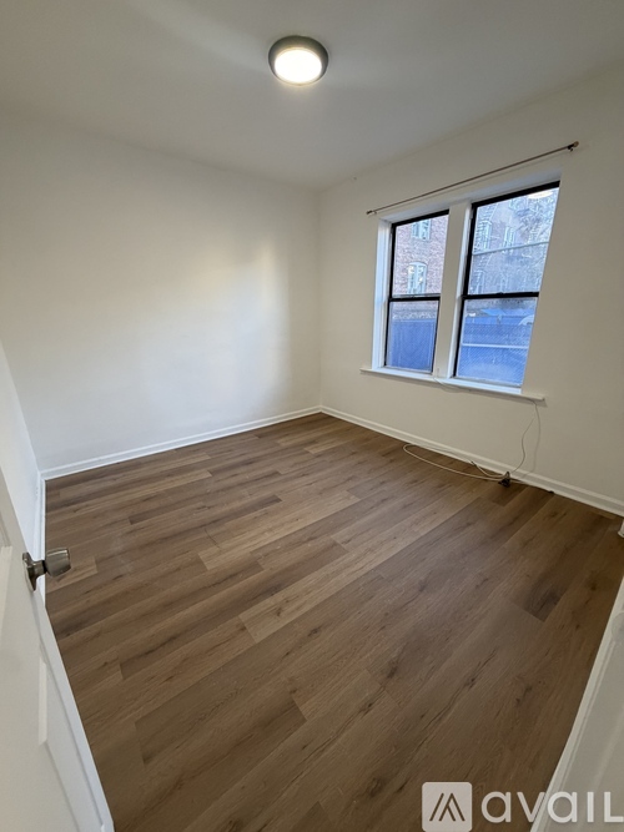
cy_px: 416
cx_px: 312
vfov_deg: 102.1
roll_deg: +1.0
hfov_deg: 85.7
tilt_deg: -18.1
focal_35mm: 14
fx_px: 337
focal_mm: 2.22
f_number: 2.2
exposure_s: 1/120
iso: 320
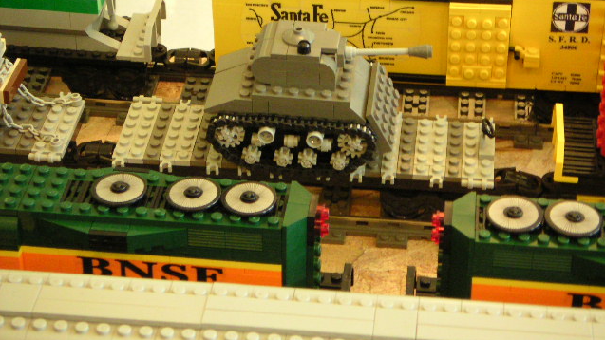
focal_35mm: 92
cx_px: 302
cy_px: 115
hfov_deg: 23.2
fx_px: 1476
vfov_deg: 13.1
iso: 400
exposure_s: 1/30
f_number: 3.5
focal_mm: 11
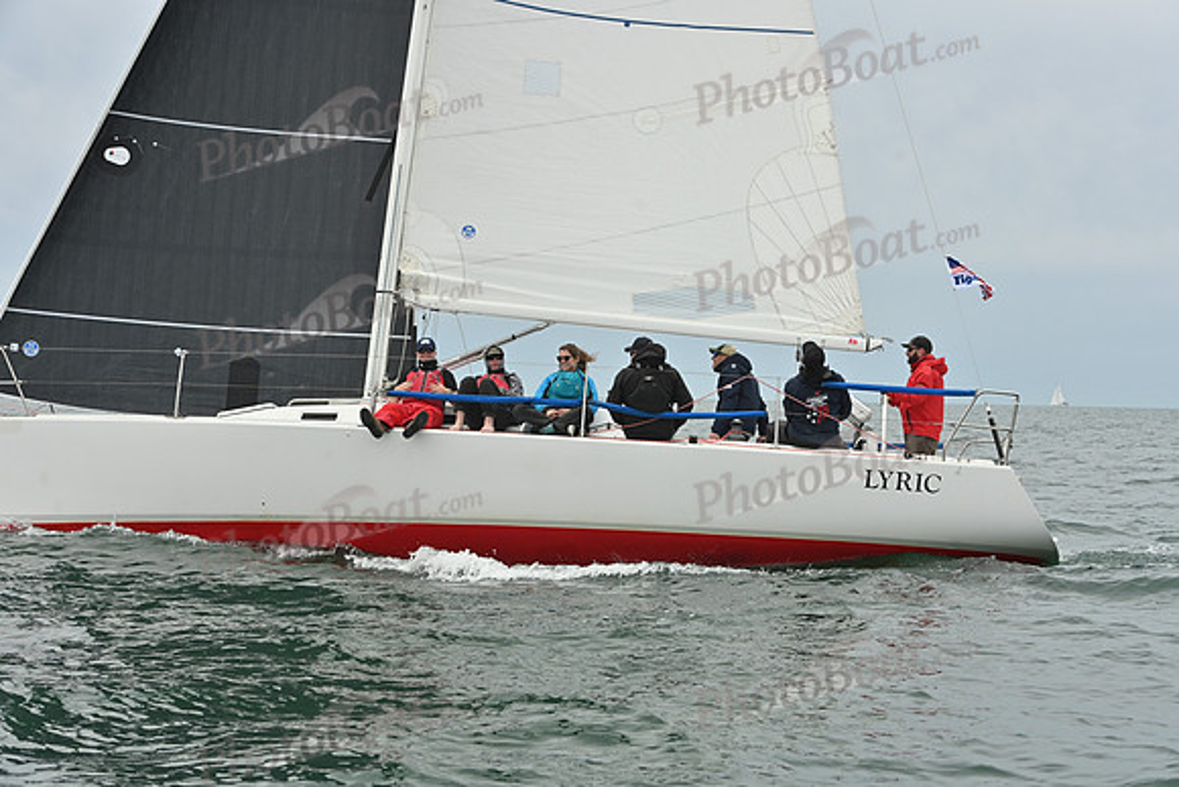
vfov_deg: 19.5
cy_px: 394
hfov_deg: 28.8
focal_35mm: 70
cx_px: 590
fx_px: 2293
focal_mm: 70
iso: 320
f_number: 9
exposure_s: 1/1250
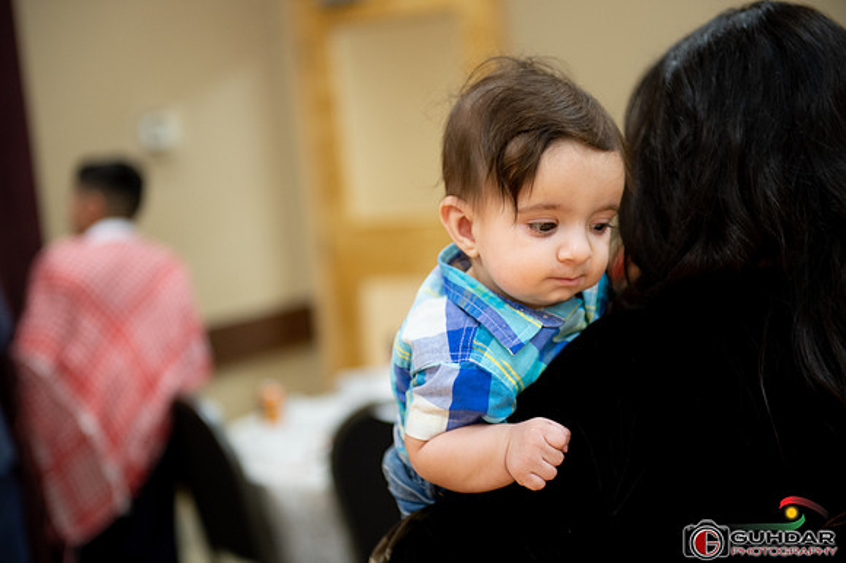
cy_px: 282
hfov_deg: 28.9
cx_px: 423
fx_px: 1644
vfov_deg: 19.4
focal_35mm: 70
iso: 1400
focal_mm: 70
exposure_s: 1/160
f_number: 2.8
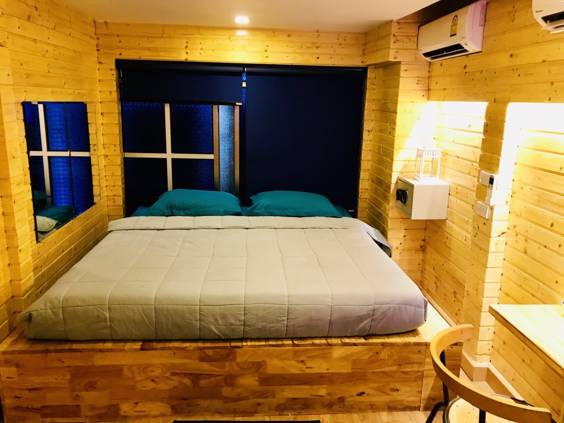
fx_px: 456
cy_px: 212
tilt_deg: -13.1
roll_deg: -0.7
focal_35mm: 28
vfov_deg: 49.7
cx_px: 282
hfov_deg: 63.4
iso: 64
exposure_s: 1/17
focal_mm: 3.99
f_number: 1.8
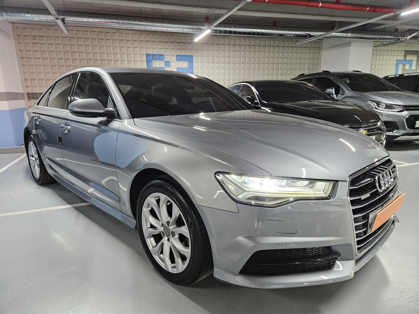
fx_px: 278
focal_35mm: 23
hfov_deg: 73.9
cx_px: 210
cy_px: 157
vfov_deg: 58.9
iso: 800
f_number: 1.8
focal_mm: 5.4
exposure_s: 1/120
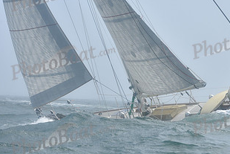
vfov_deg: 10.5
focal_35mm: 131
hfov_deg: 15.6
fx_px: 837
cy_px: 89
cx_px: 154
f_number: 10
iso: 320
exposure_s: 1/800
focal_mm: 70
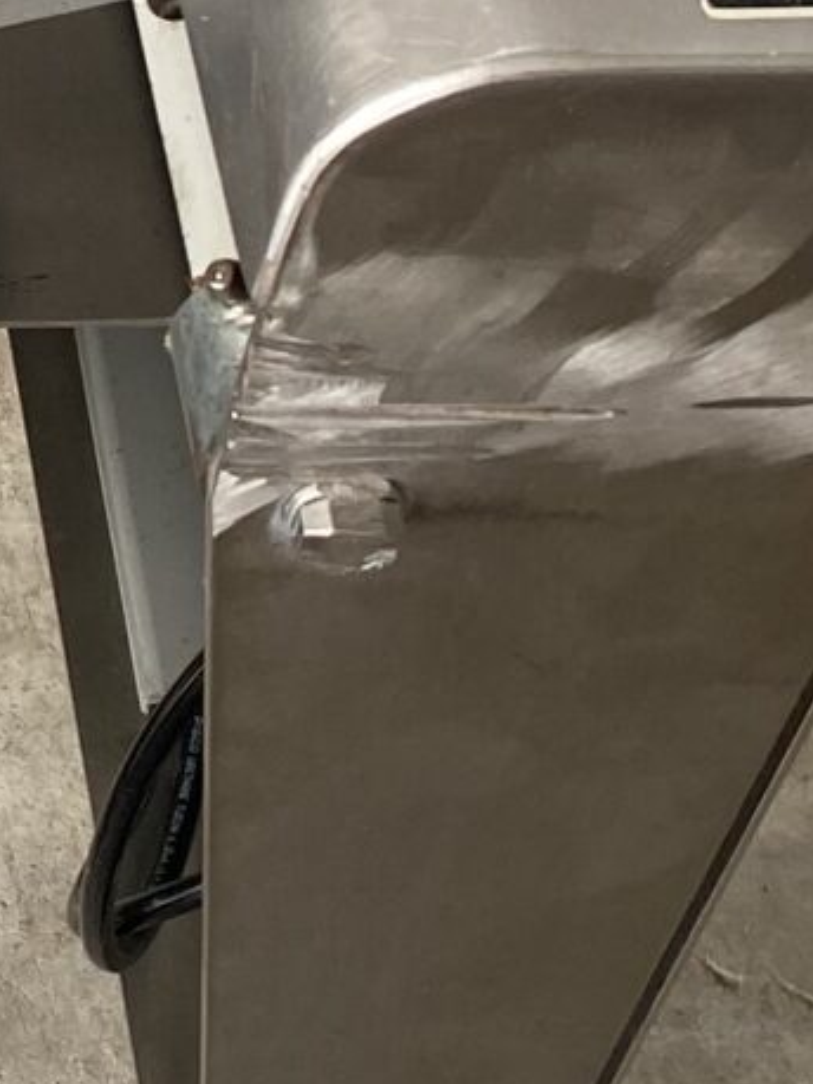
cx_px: -997
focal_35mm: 145
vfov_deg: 13.0
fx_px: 4543
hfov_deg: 9.3
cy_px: -477
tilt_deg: -47.8
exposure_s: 1/173
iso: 32
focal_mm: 4.25
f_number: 1.8
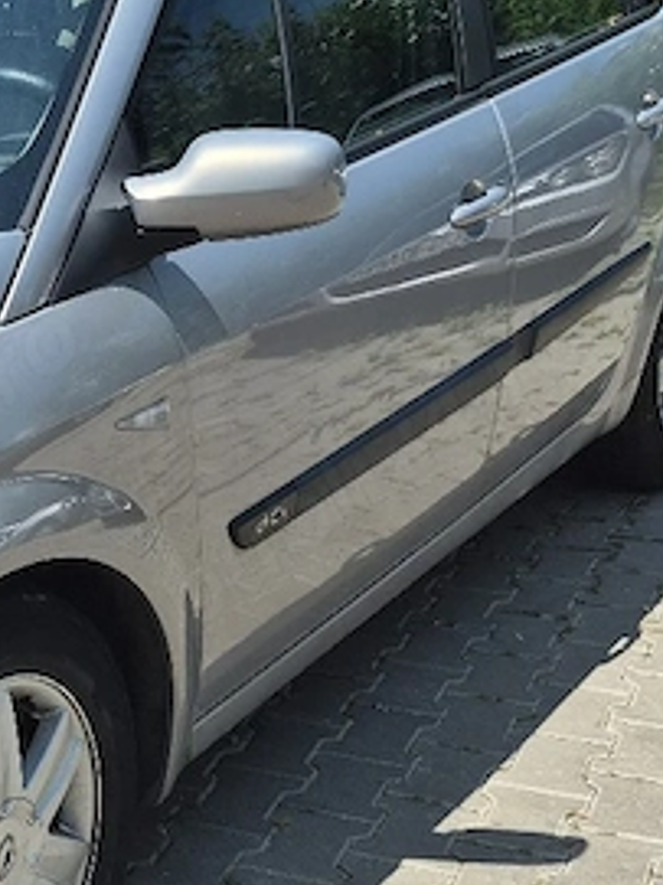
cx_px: -3
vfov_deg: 28.5
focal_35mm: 68
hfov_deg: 20.9
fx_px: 1738
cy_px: 549
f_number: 1.8
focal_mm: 5.4
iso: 25
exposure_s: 1/2000
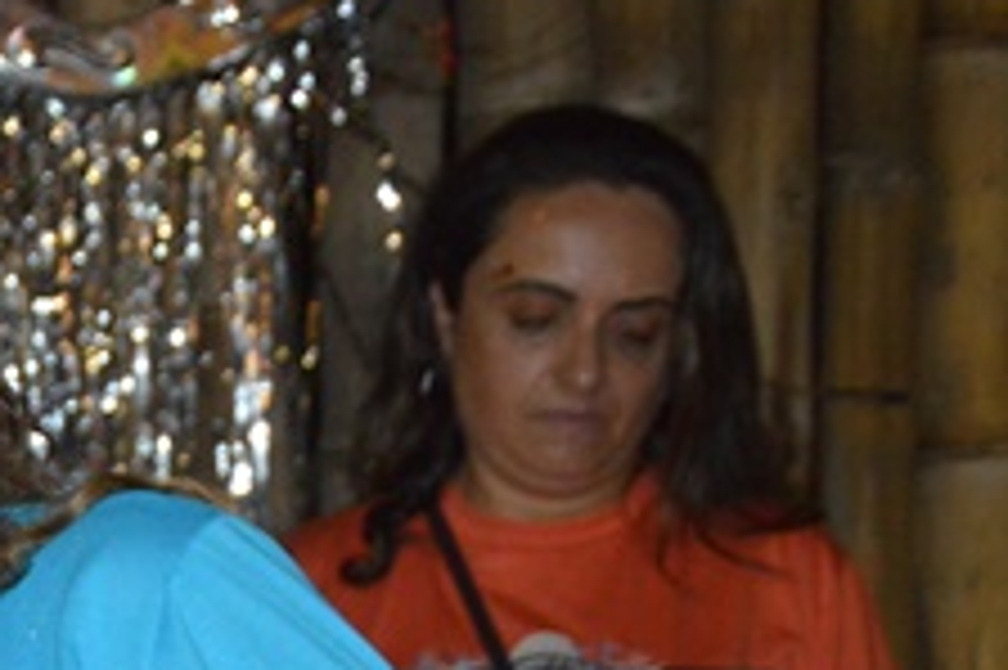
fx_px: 2807
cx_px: -333
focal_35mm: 100
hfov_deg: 18.8
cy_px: 695
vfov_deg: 13.4
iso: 3200
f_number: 4
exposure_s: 1/60
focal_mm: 25
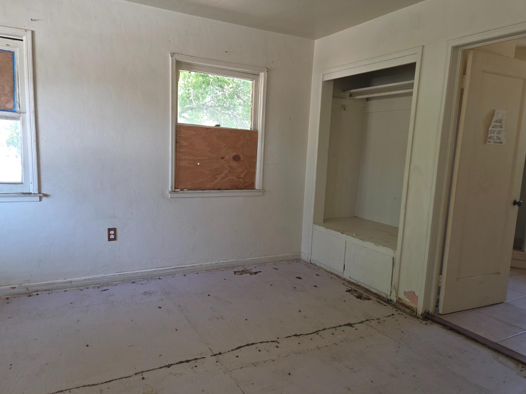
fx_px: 380
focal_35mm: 25
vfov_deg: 54.9
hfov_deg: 69.4
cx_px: 253
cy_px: 205
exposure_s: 1/60
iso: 64
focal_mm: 5.4
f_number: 1.8
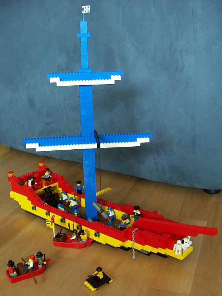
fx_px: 308
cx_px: 111
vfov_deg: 51.4
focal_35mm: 36
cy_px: 148
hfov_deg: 39.6
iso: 200
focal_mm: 4.7
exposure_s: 1/10
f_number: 2.8
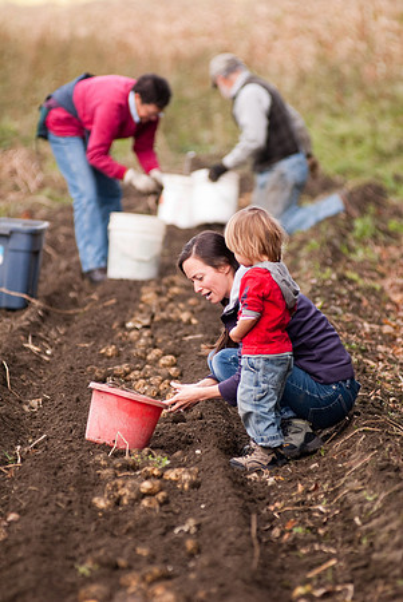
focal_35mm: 300
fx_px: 5026
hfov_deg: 4.6
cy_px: 301
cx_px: 202
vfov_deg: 6.9
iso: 400
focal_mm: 200
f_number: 3.5
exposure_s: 1/640
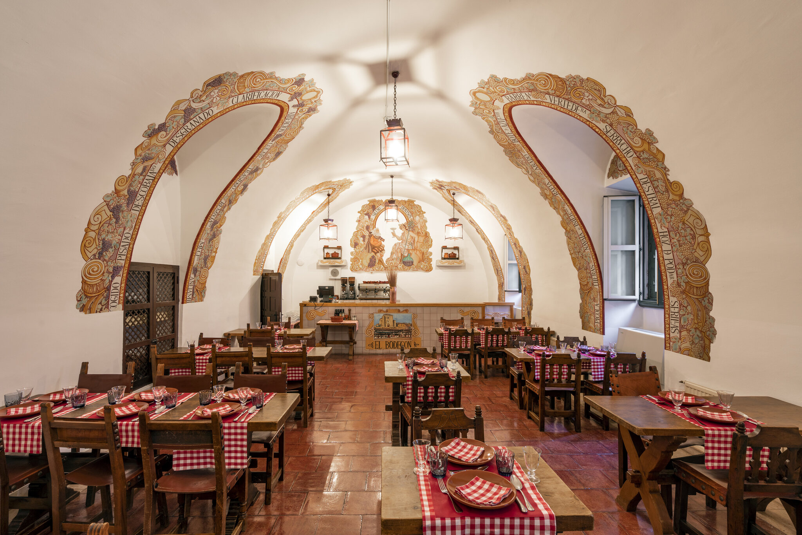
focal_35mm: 16
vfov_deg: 73.8
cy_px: 268
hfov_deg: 96.7
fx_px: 356
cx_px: 401
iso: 100
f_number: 10
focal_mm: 16
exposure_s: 8
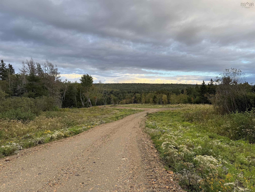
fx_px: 177
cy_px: 96
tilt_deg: -1.3
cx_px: 128
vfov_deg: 56.8
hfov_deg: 71.6
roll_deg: +1.0
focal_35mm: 24
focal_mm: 6.76
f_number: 1.78
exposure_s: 1/813
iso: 80
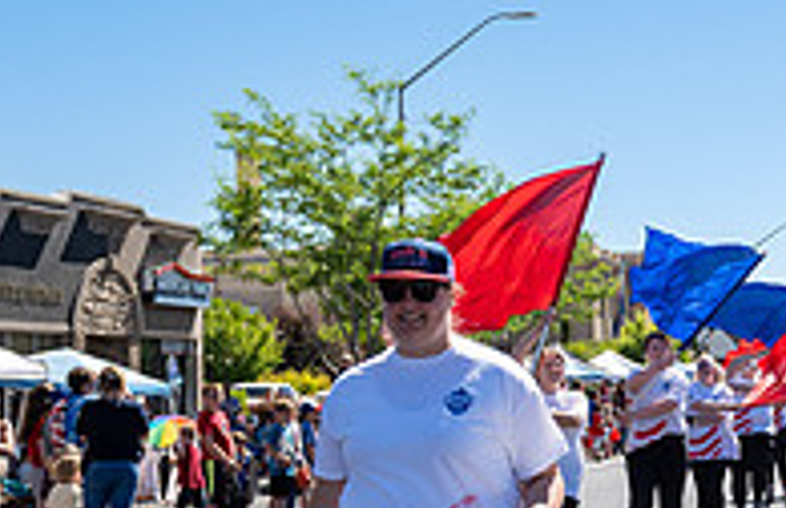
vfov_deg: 15.7
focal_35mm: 85
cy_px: 277
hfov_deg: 22.2
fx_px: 1838
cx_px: 956
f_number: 3.5
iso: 100
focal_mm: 24
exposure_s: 1/1600
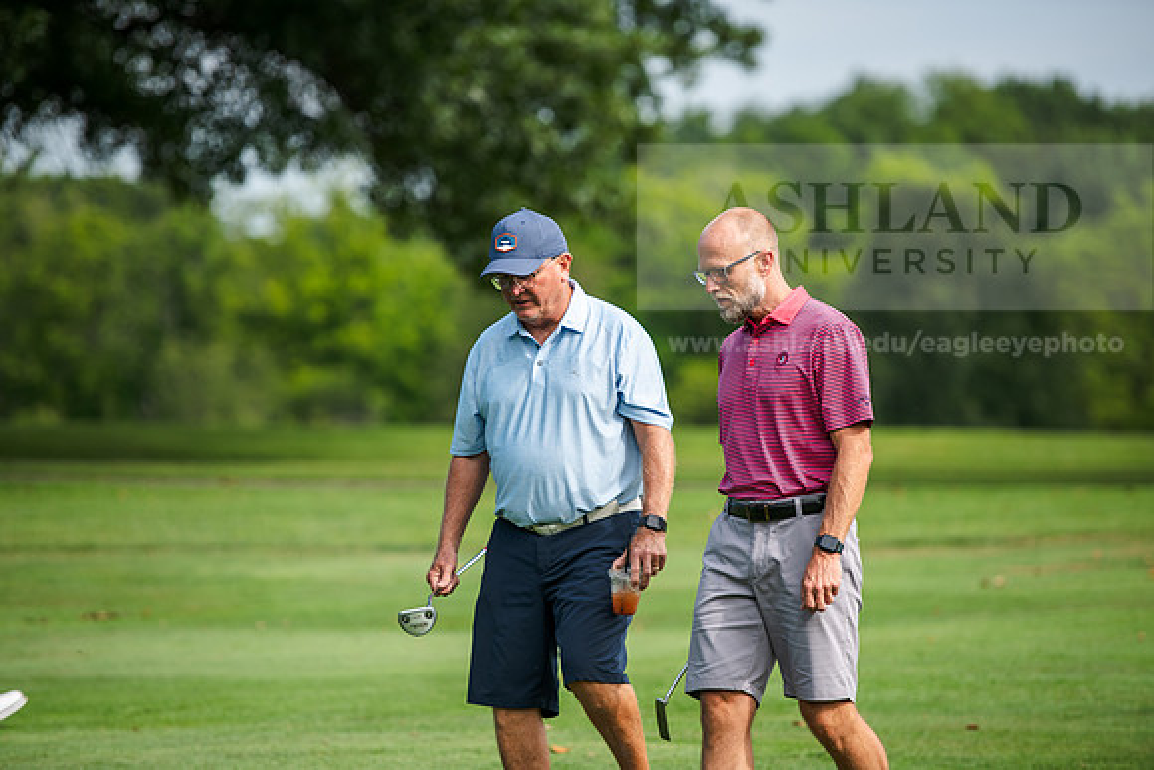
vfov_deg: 7.6
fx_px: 5771
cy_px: 385
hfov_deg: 11.4
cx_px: 577
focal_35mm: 180
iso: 80
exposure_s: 1/640
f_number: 3.2
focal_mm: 180
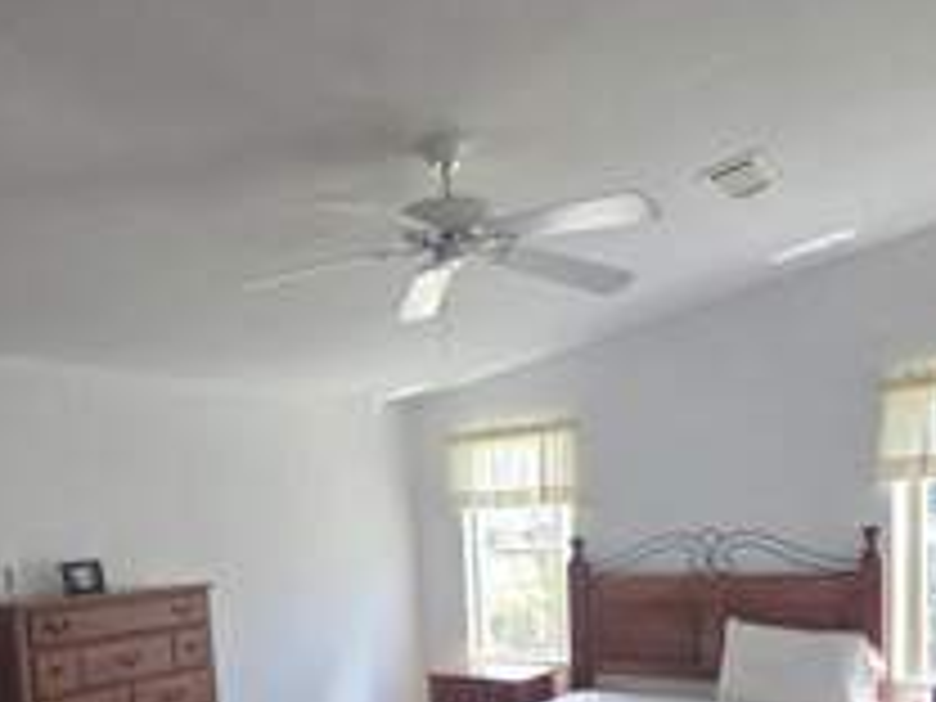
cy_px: 610
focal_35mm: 30
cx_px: 423
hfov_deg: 59.8
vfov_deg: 43.4
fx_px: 811
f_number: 1.9
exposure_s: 1/120
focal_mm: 2.2
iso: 100
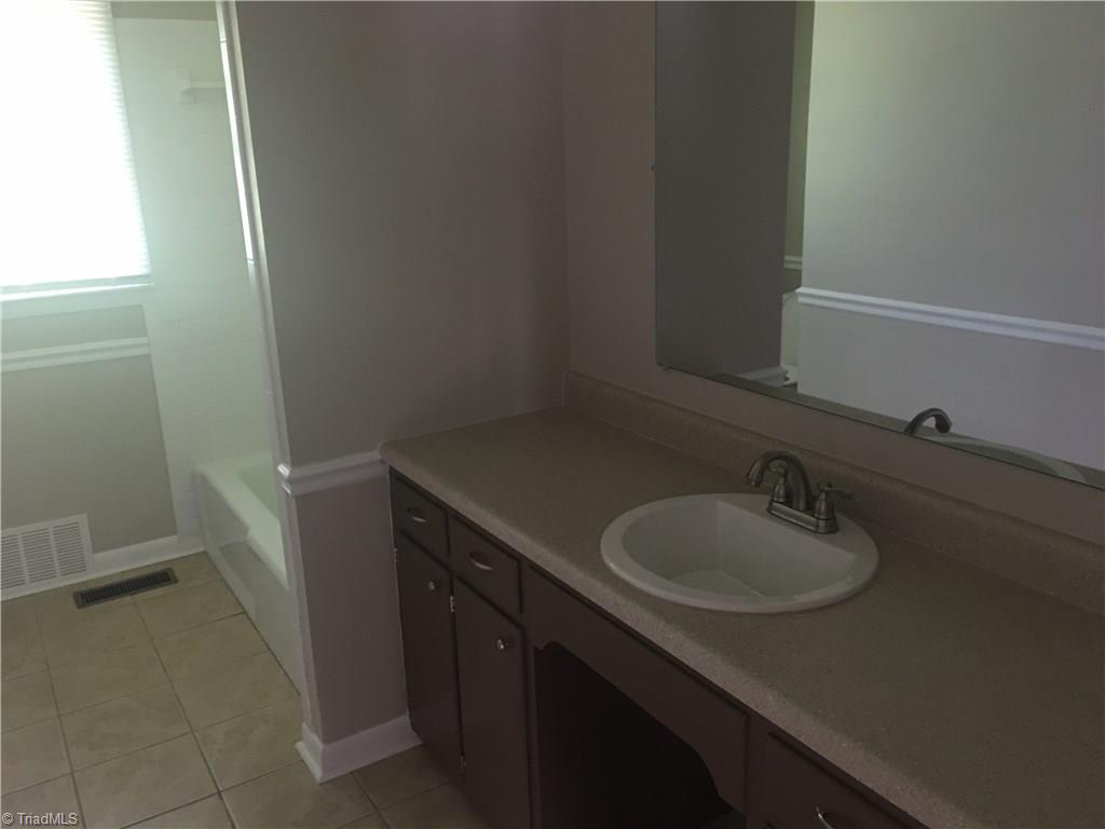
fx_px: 926
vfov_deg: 48.2
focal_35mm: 29
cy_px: 414
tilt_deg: -16.2
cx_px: 552
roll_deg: +3.2
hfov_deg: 61.7
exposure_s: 1/4
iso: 64
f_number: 2.2
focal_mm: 4.15
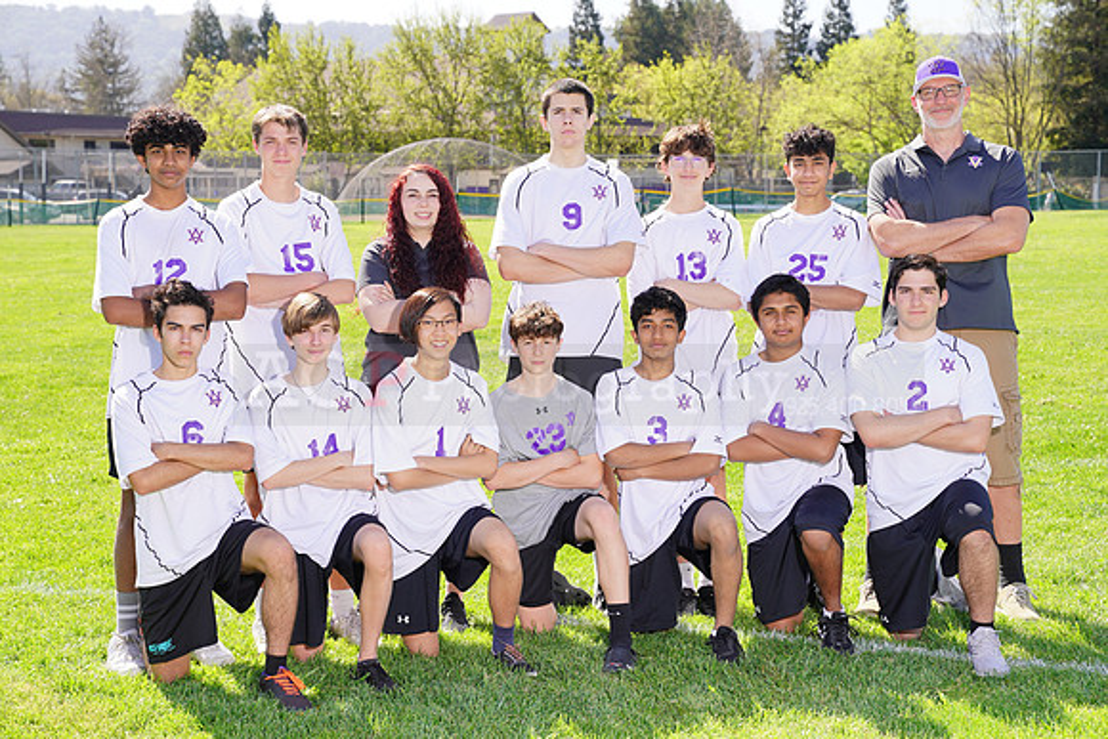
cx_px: 554
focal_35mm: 70
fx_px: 2155
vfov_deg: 19.5
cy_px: 370
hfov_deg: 28.8
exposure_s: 1/200
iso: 125
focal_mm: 70
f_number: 6.3
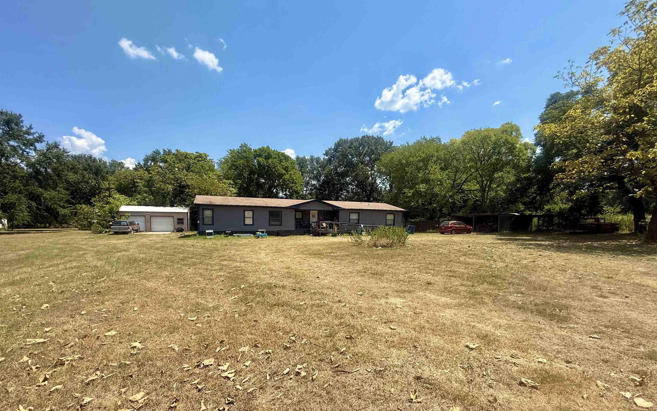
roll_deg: -1.1
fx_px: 269
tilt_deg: -5.0
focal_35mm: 15
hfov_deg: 101.5
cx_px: 330
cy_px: 240
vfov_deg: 74.2
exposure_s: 1/1656
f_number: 2.2
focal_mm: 2.22
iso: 50
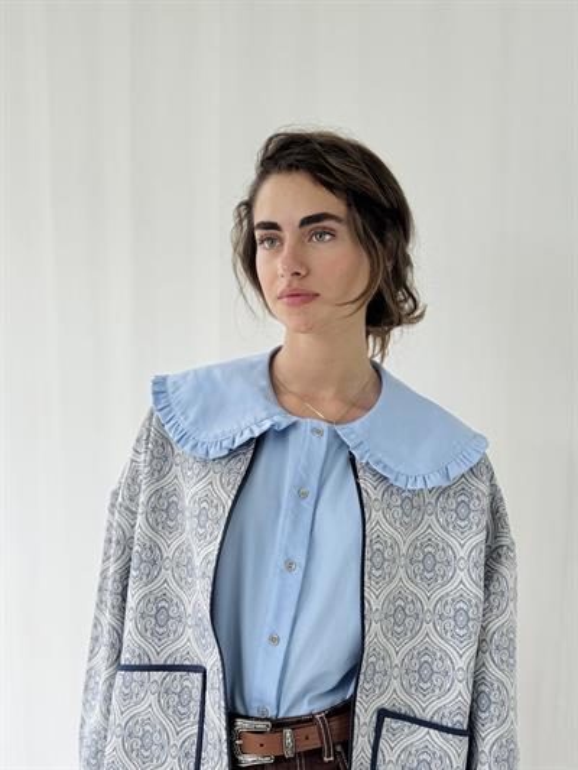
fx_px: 1068
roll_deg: -0.9
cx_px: 289
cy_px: 385
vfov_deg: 39.6
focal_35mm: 48
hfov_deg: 30.3
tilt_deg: -2.6
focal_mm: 6.76
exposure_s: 1/420
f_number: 1.78
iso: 64
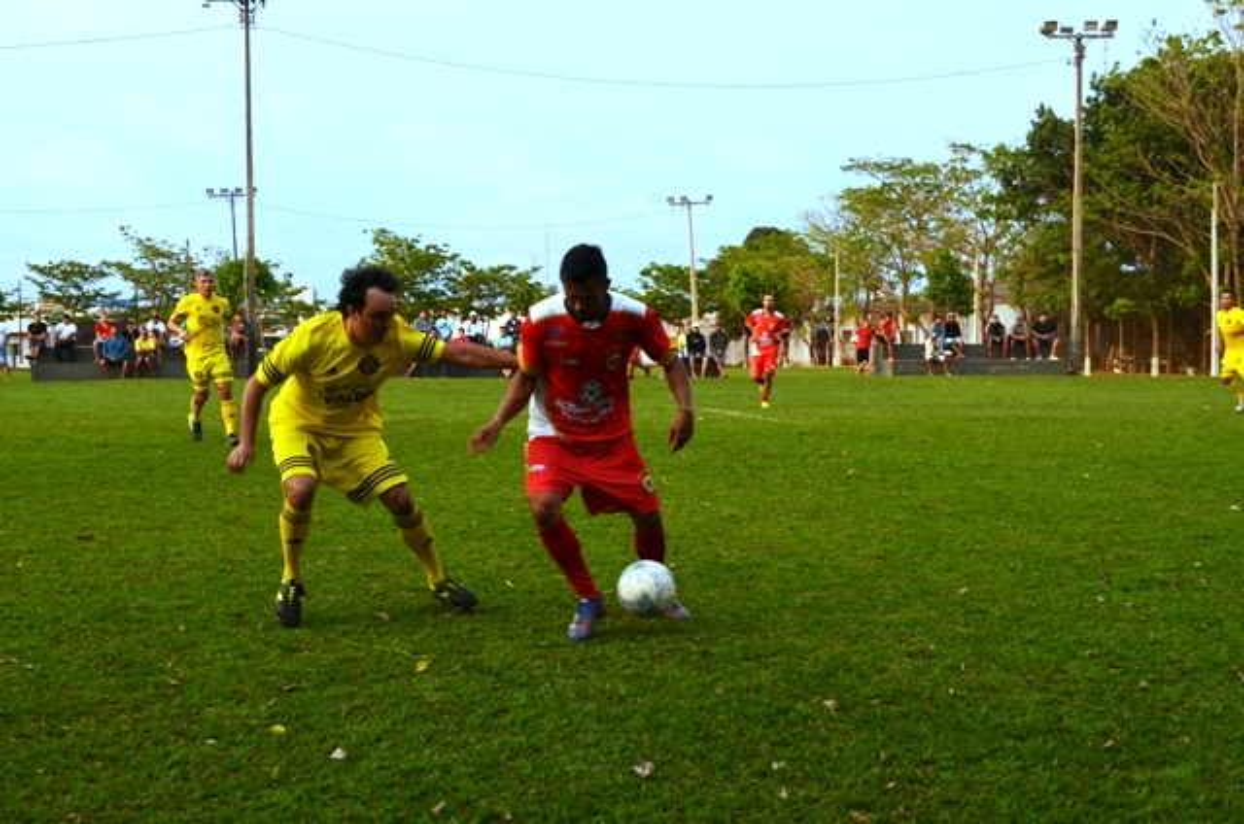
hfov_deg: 41.2
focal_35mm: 48
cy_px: 412
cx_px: 622
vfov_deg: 28.0
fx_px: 1655
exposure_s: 1/125
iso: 100
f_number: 7.1
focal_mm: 32
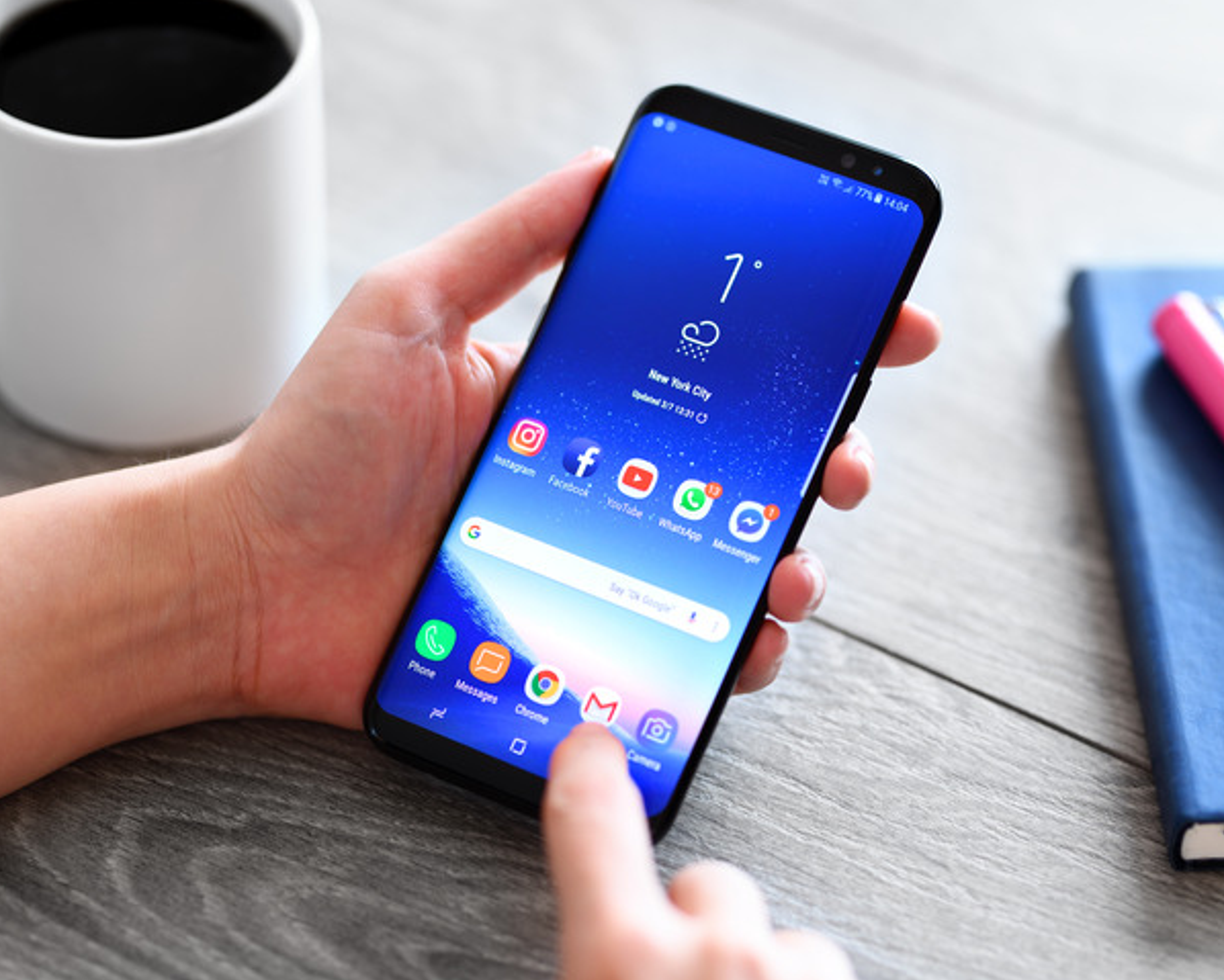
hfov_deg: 18.4
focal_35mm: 104
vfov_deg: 14.8
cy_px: 487
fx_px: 3769
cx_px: 575
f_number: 2
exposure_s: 1/80
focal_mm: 85
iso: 64
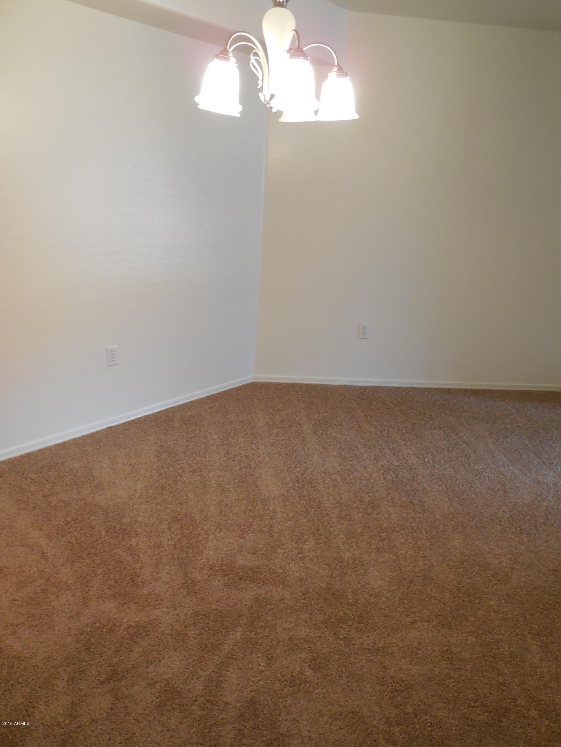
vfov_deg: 69.4
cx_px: 280
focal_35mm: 25
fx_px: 540
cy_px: 374
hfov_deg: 54.9
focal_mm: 4.5
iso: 280
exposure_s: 1/30
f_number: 3.1
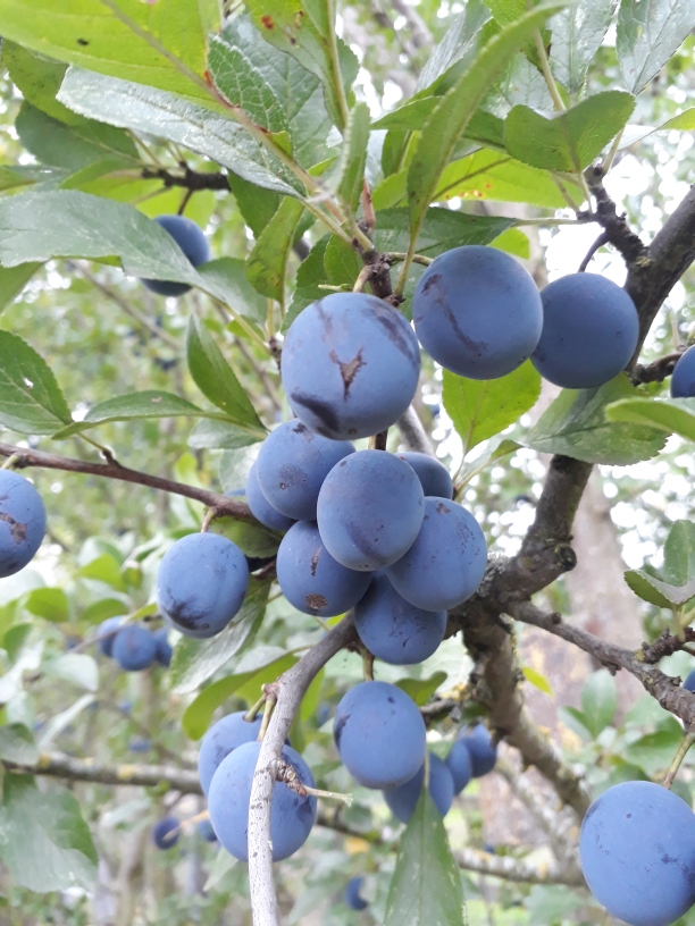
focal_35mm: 27
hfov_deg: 51.4
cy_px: 463
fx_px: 723
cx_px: 348
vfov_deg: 65.3
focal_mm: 3.6
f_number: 1.9
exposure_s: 1/33
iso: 200
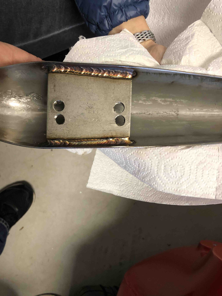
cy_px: 148
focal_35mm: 28
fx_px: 239
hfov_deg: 49.7
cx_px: 111
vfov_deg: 63.4
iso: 50
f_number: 1.8
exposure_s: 1/15
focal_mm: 4
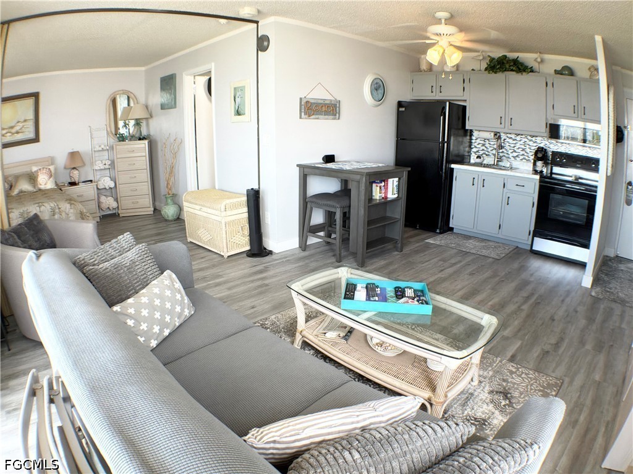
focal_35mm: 28
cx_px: 316
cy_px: 237
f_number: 1.8
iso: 40
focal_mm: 3
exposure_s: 1/60
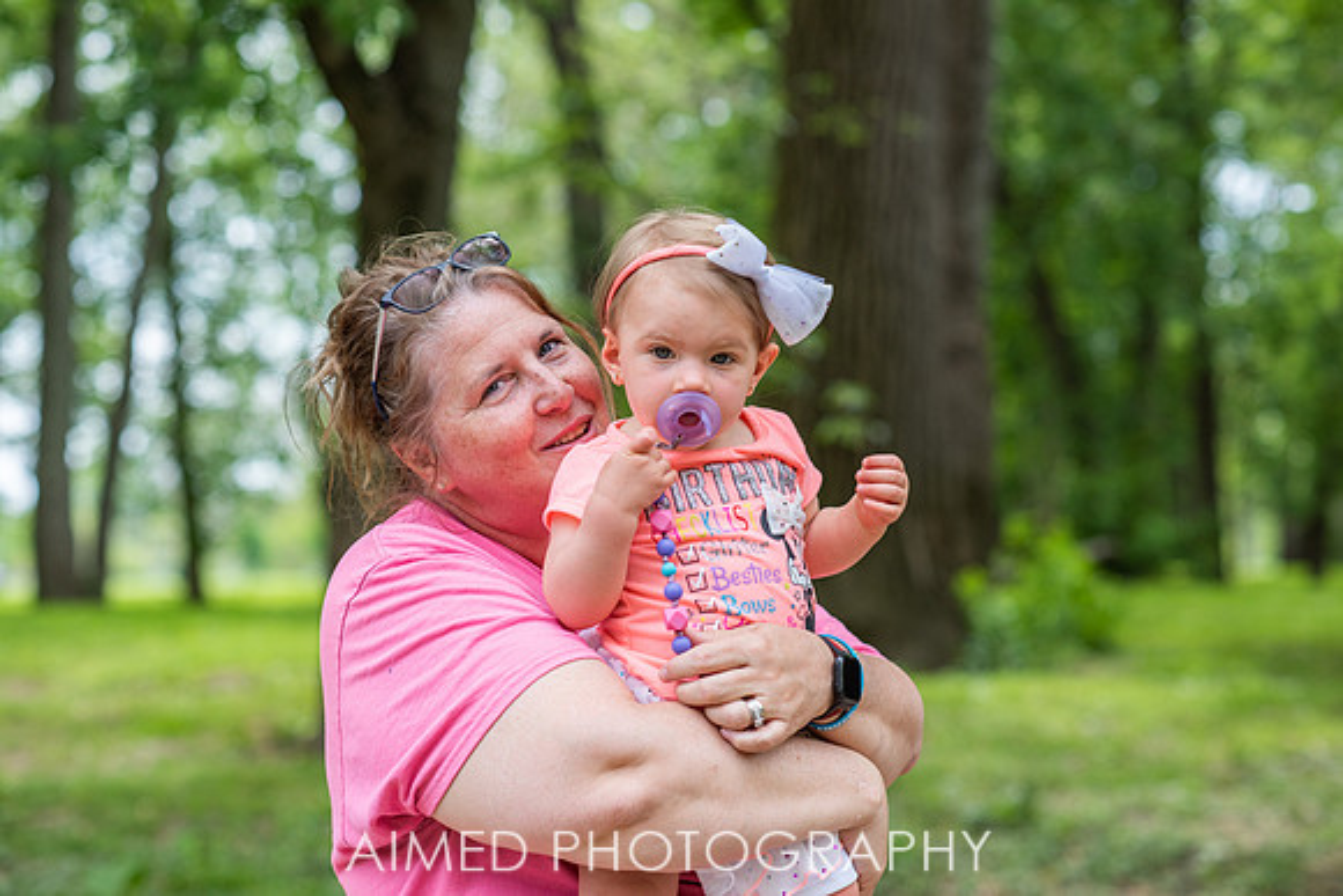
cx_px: 672
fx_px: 3172
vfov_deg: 16.1
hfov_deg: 23.9
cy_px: 448
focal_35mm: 85
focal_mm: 85
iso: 200
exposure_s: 1/1000
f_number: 3.5
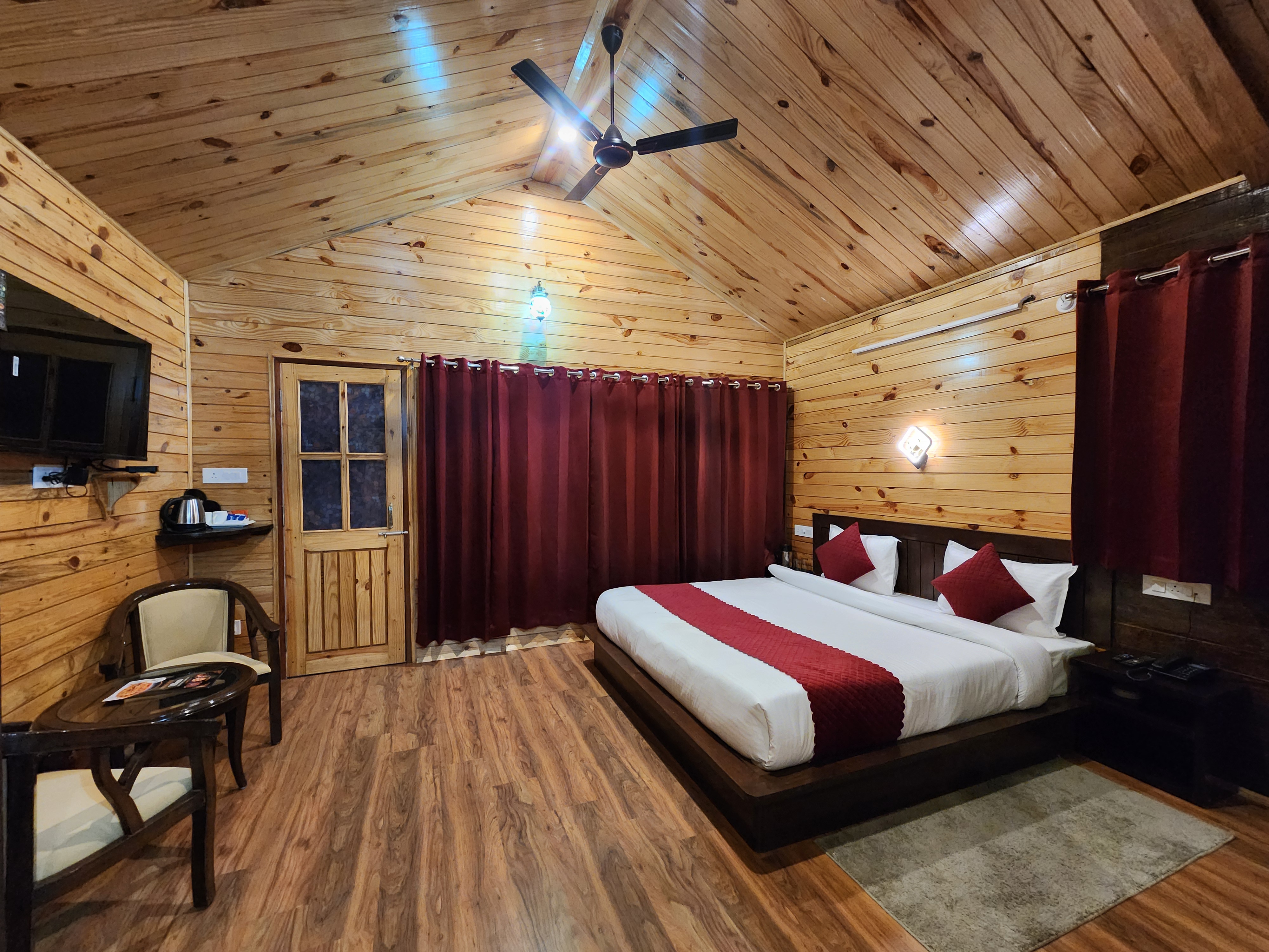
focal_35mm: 13
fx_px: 477
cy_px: 476
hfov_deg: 106.2
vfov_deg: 89.9
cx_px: 634
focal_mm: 2.2
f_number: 2.2
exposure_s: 1/25
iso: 800
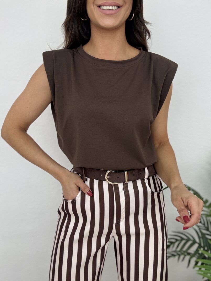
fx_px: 244
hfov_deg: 46.8
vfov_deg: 60.0
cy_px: 140
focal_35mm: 30
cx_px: 106
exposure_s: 1/100
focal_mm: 2.69
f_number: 1.9
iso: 64
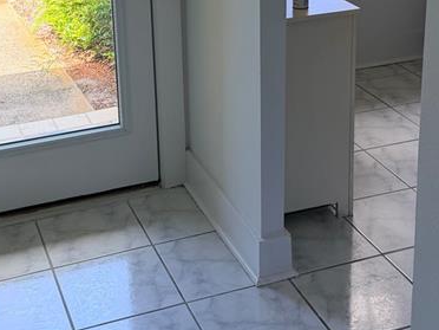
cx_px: 195
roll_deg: +1.6
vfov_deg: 21.6
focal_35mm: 66
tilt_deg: -17.2
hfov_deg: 29.4
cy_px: 18
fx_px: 837
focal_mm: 6.76
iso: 80
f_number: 1.78
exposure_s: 1/196
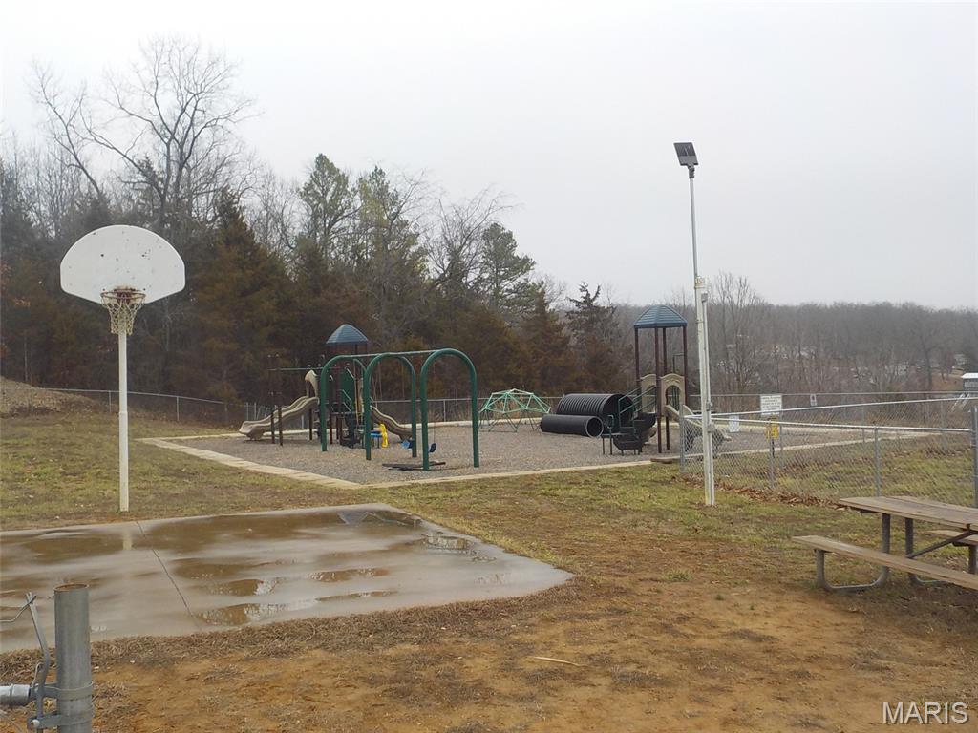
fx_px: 1074
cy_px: 366
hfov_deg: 49.0
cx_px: 489
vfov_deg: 37.7
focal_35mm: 38
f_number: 3.7
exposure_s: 1/200
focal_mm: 5.2
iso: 125
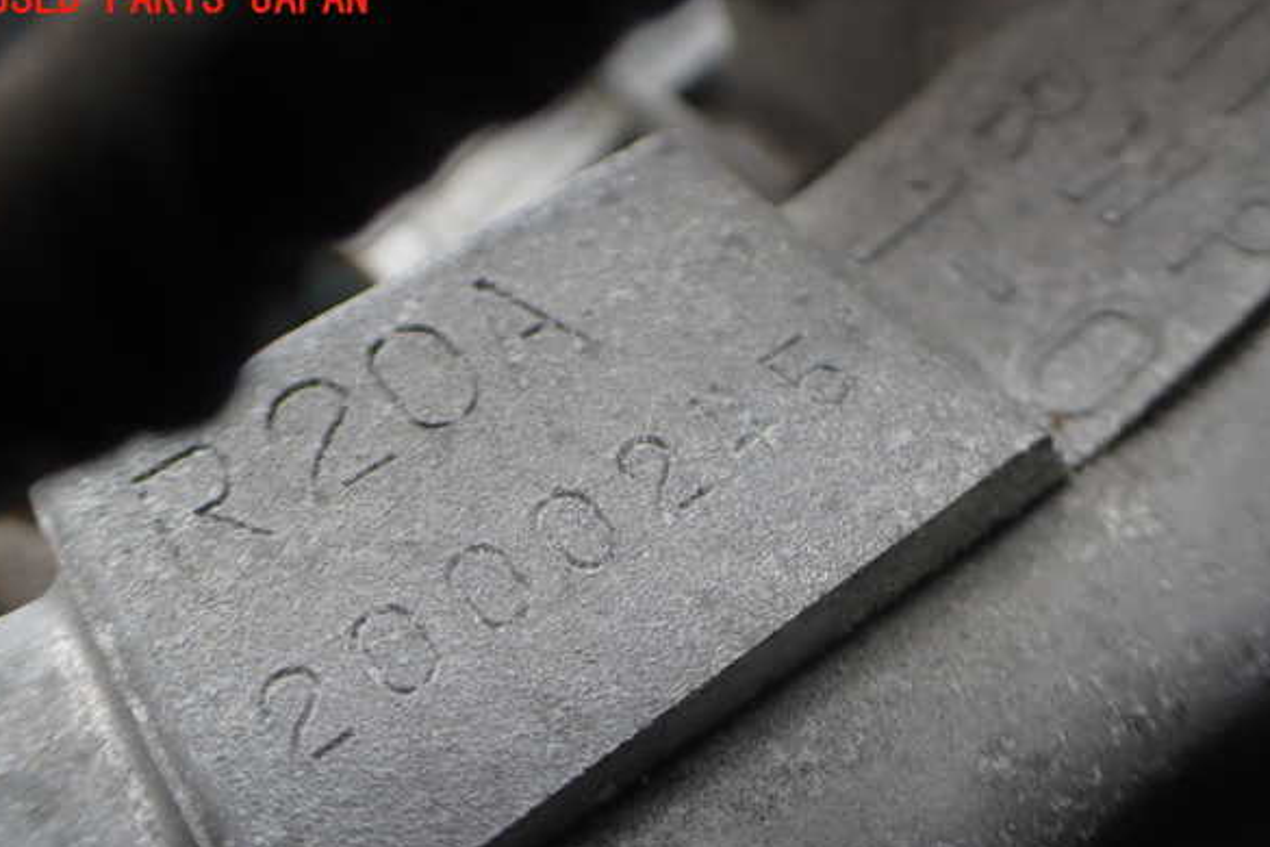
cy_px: 460
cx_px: 625
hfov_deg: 58.7
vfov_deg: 41.1
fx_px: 1129
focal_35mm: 32
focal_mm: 5.4
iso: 125
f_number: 2.3
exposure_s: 1/125
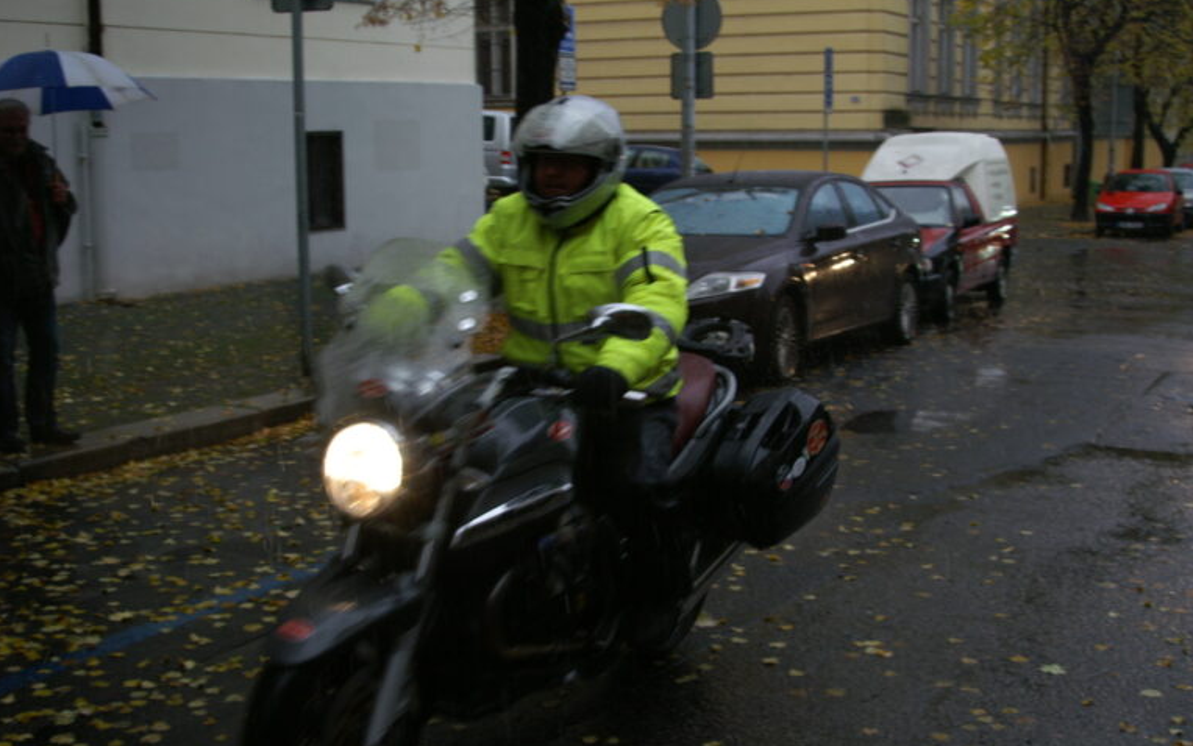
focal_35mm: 43
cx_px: 595
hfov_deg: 46.2
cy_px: 363
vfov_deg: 29.9
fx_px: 1398
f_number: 5.6
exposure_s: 1/100
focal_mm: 28
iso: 400
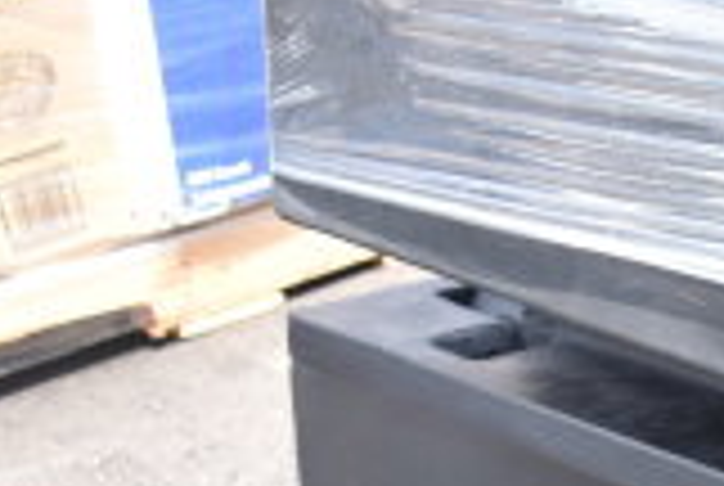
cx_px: 1358
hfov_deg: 13.3
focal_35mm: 136
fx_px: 2740
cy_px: 677
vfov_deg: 9.9
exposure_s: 1/160
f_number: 5
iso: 200
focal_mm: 24
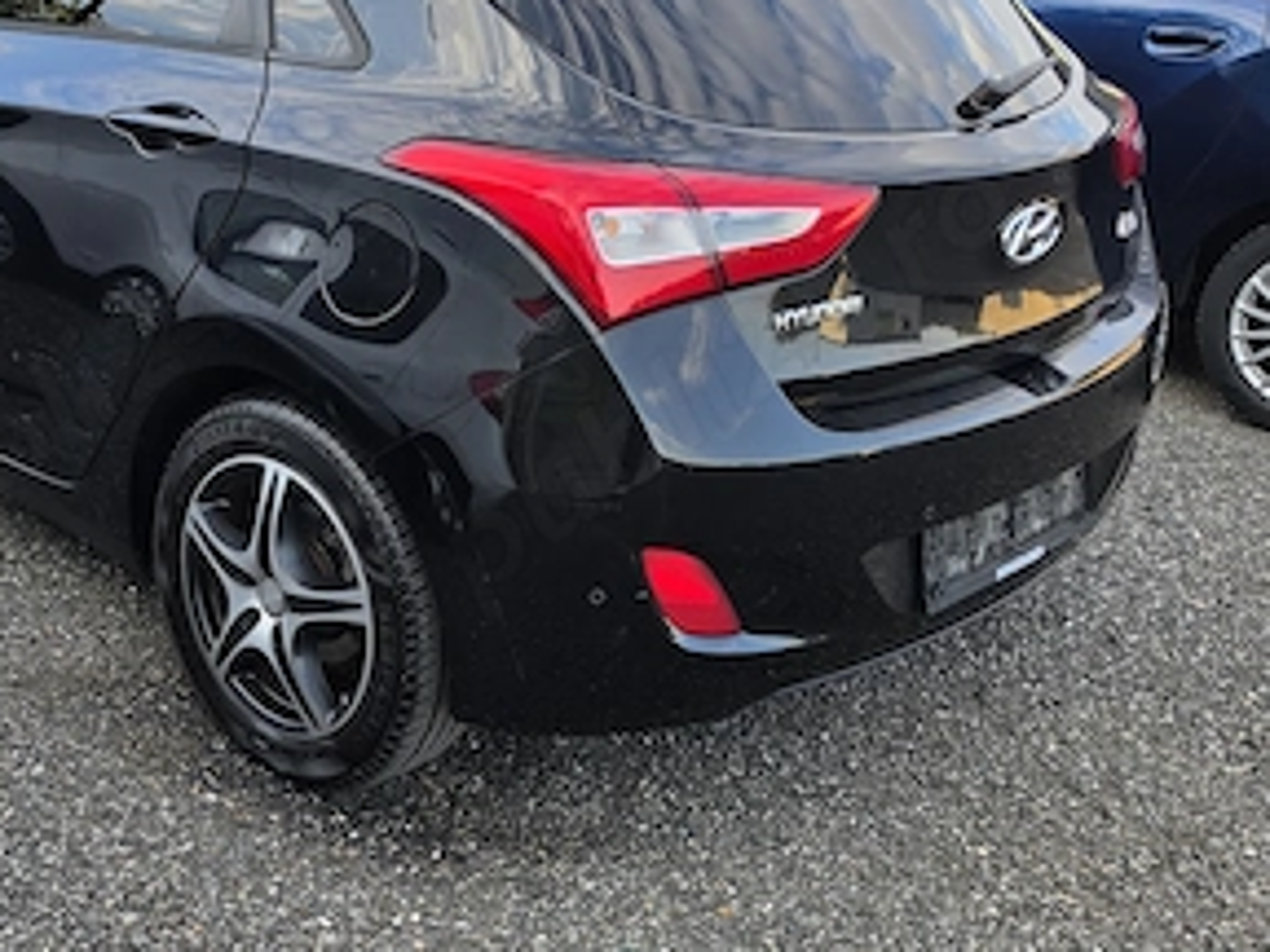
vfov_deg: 30.2
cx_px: 415
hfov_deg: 39.2
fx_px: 1761
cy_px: 428
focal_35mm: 48
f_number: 1.4
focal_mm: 6.5
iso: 64
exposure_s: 1/2180
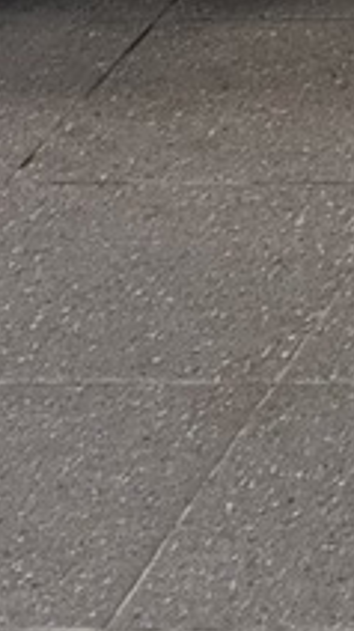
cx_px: 1425
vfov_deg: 7.4
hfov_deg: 4.2
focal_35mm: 270
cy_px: -979
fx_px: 4513
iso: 200
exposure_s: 1/100
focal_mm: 5.4
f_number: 1.8
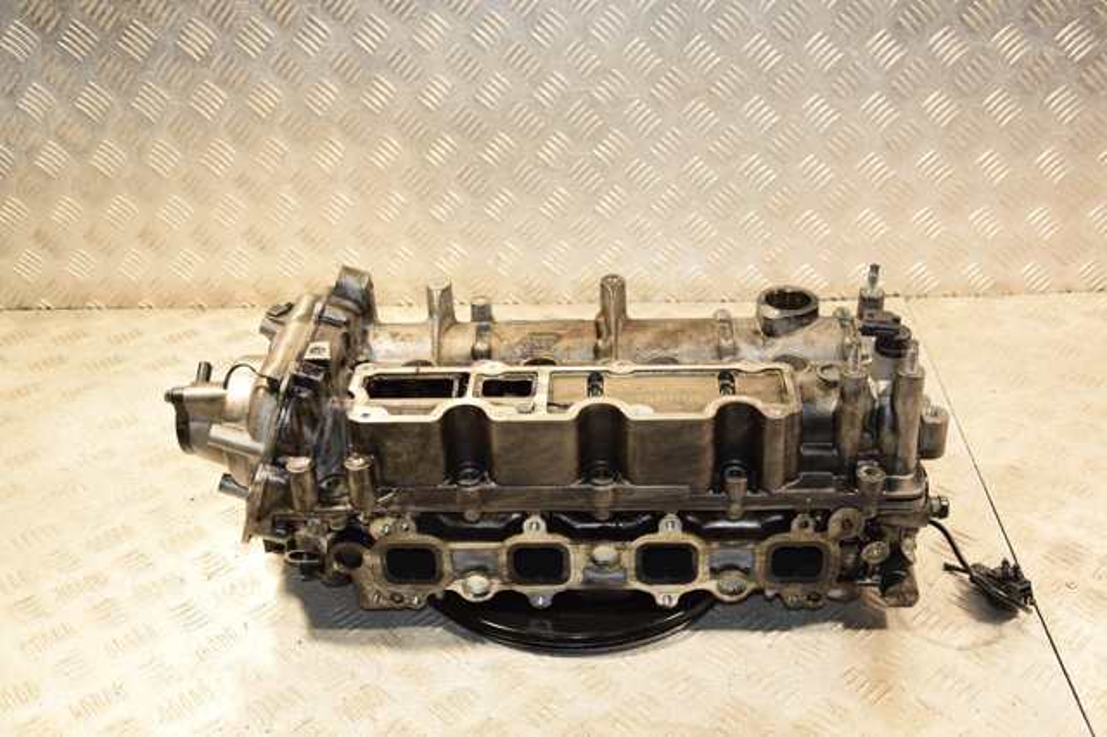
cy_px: 368
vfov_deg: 34.2
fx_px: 1199
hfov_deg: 49.6
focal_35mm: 39
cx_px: 554
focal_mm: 26
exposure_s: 1/160
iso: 800
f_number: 5
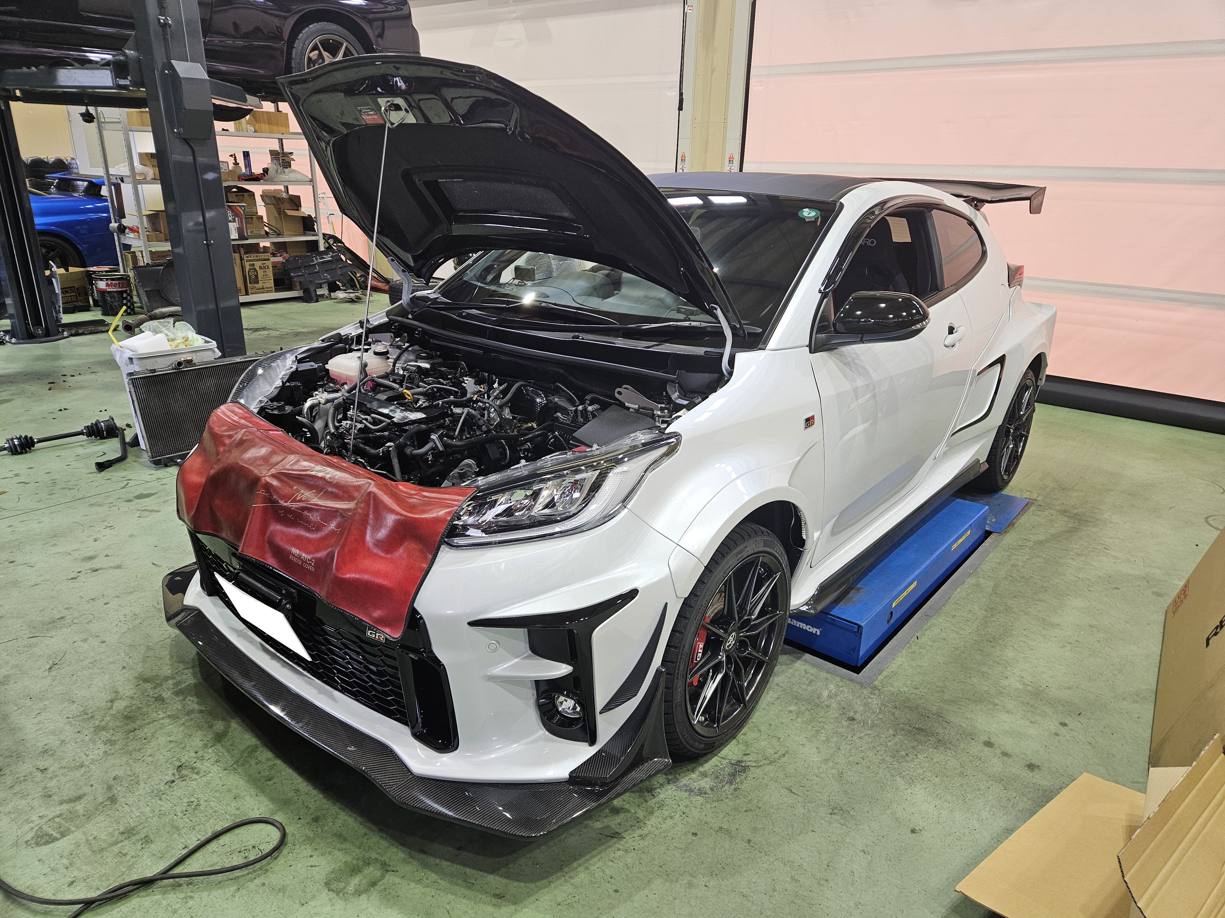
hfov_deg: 73.9
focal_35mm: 23
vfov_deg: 58.9
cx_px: 612
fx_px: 814
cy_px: 459
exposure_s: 1/100
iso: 125
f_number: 1.8
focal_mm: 5.4
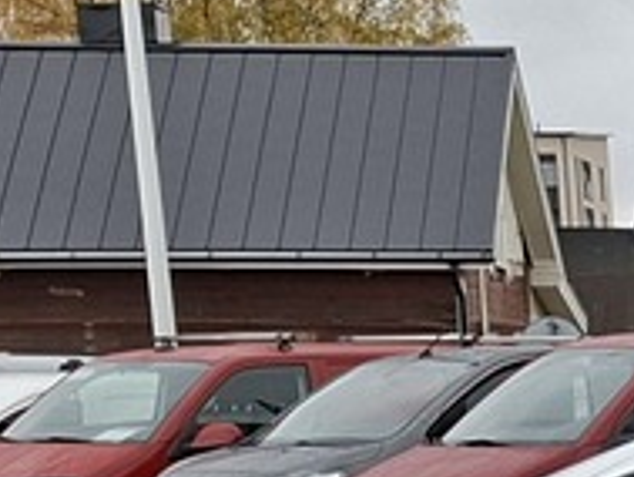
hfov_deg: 9.5
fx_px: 3207
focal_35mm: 175
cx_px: 1734
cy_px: 867
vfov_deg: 8.2
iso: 40
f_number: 1.8
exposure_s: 1/120
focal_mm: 5.54
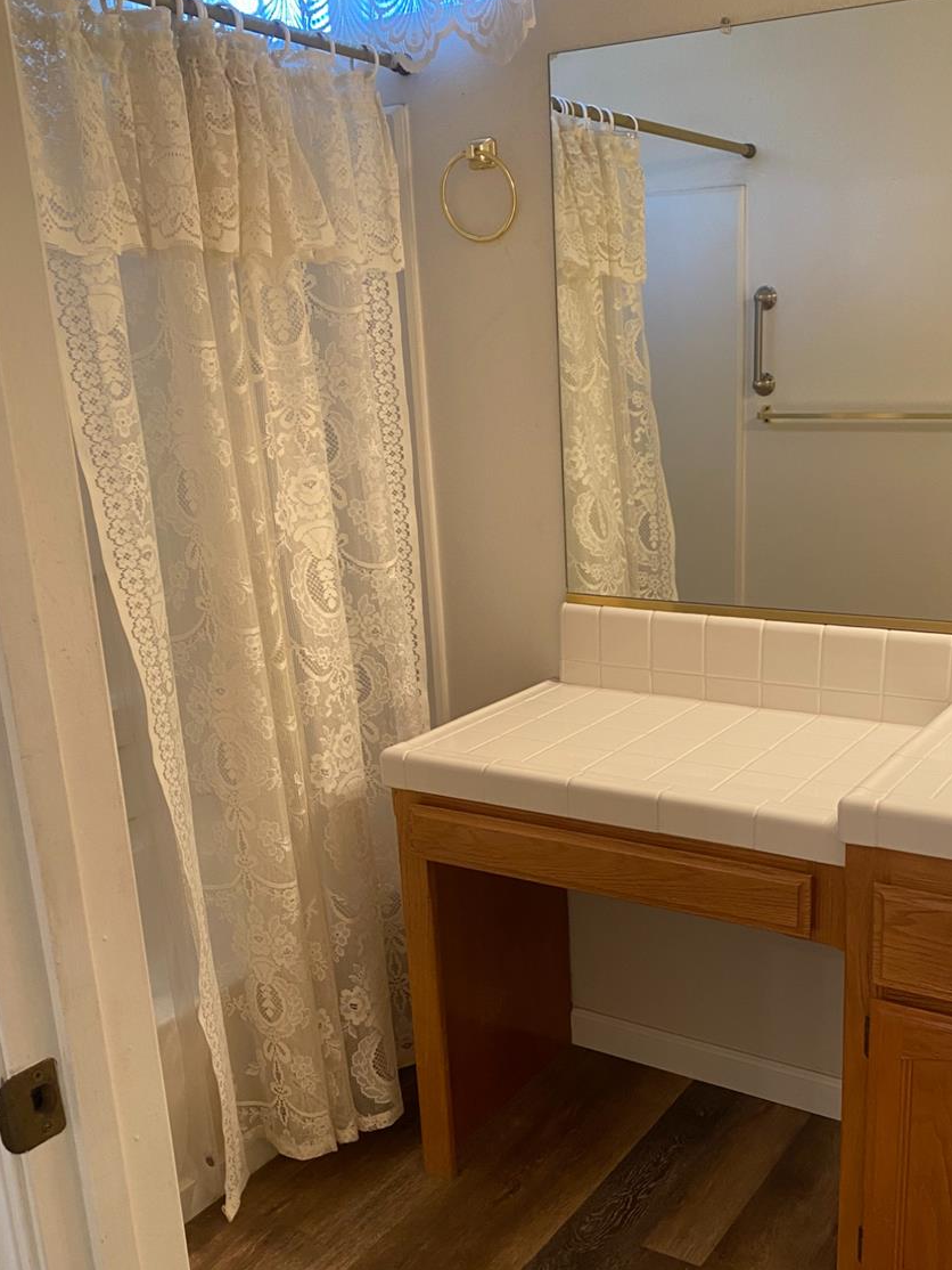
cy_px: 776
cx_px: 615
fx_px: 1283
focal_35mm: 35
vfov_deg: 52.2
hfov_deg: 40.3
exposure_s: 1/60
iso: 125
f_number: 1.8
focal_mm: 4.25
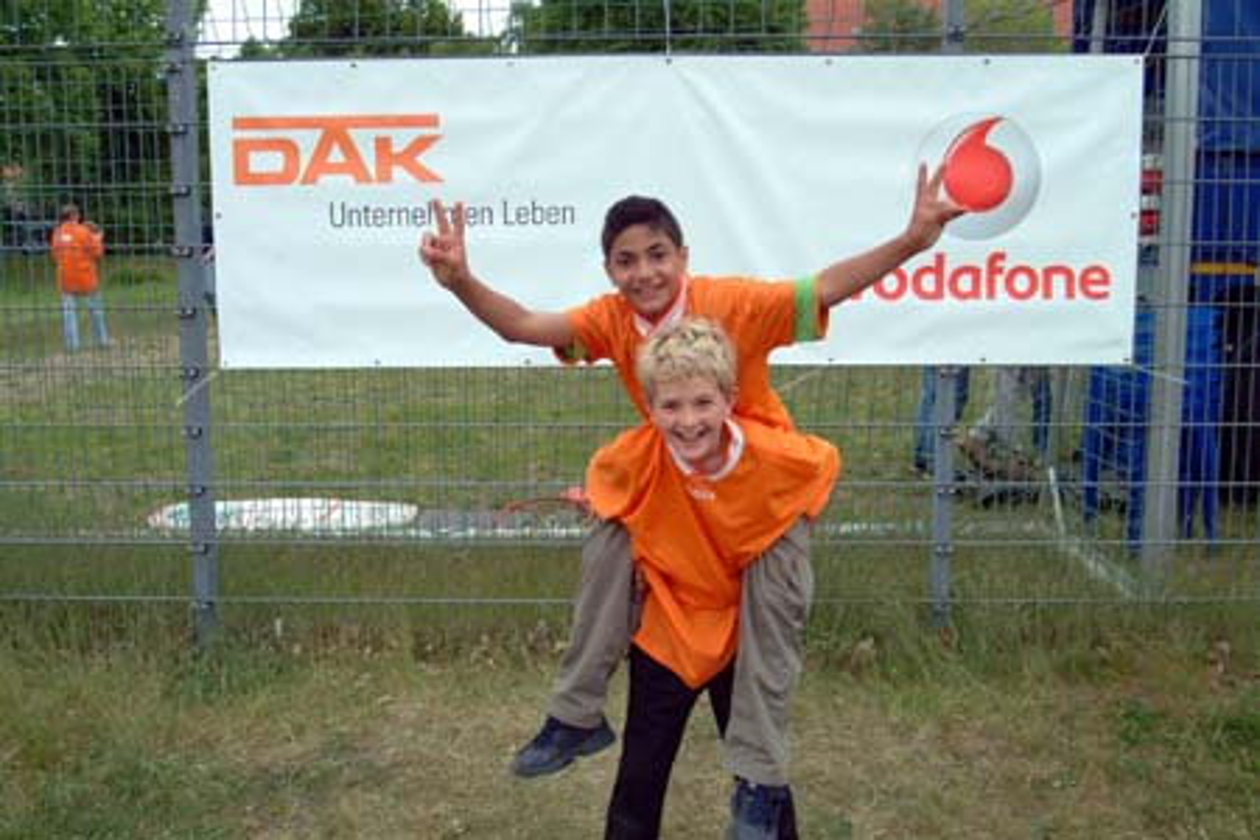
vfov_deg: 36.9
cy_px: 420
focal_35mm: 36
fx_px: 1260
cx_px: 630
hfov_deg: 53.1
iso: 400
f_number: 8
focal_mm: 24
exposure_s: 1/250
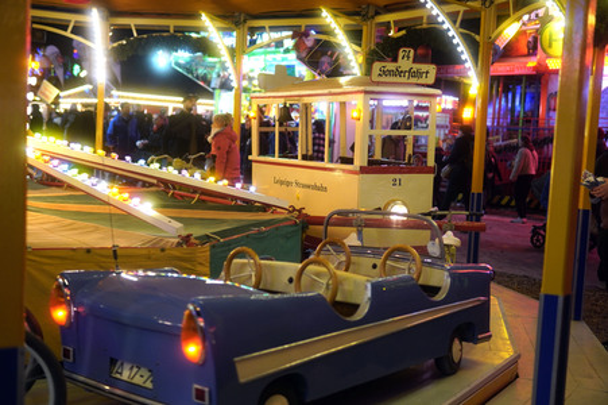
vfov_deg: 29.8
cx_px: 304
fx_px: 759
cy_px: 202
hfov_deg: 43.6
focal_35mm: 45
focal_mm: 30
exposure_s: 1/250
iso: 640
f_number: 1.4
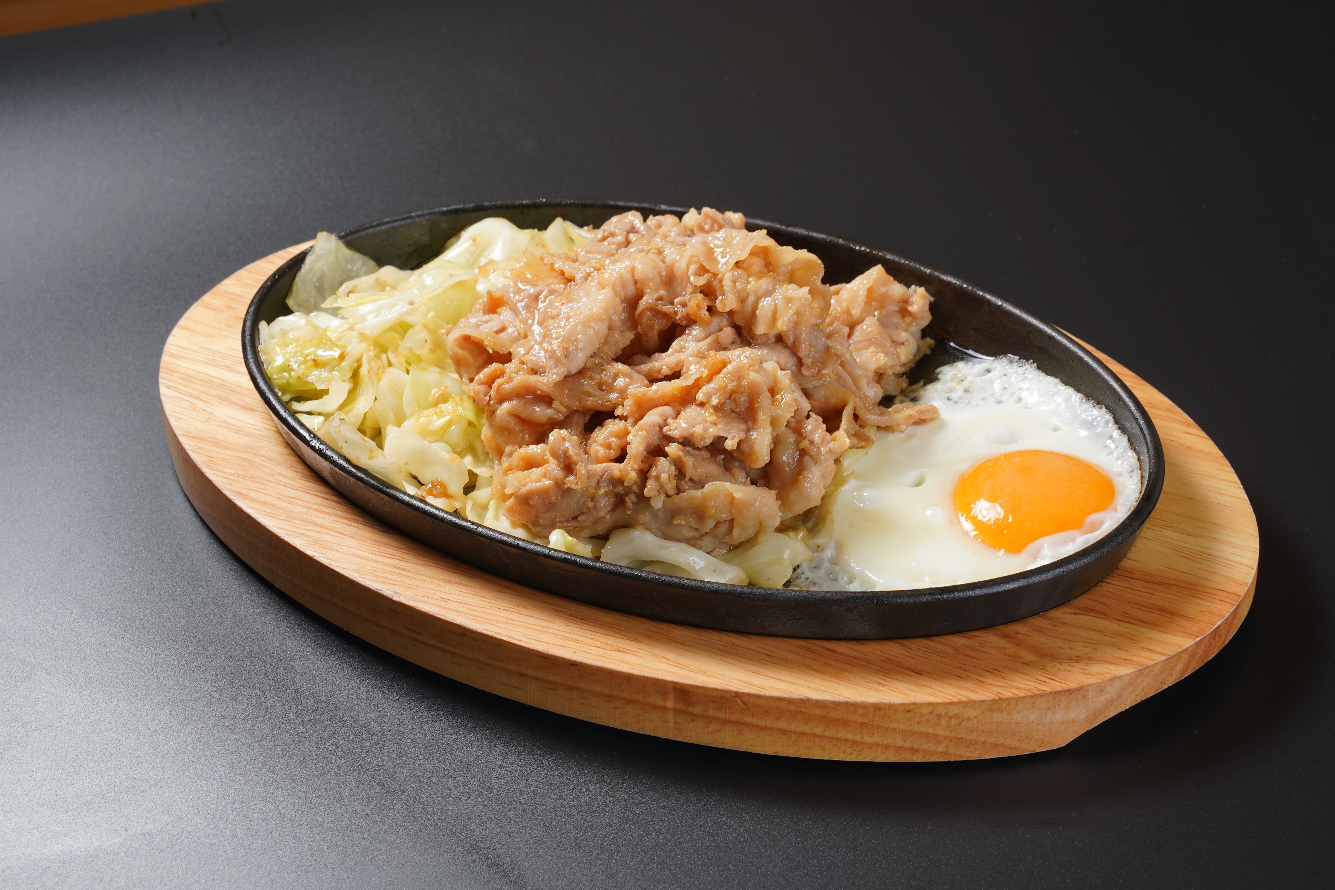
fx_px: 2781
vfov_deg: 18.2
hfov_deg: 27.0
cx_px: 668
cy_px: 445
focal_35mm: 75
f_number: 18
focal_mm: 75
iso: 100
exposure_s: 1/2.5
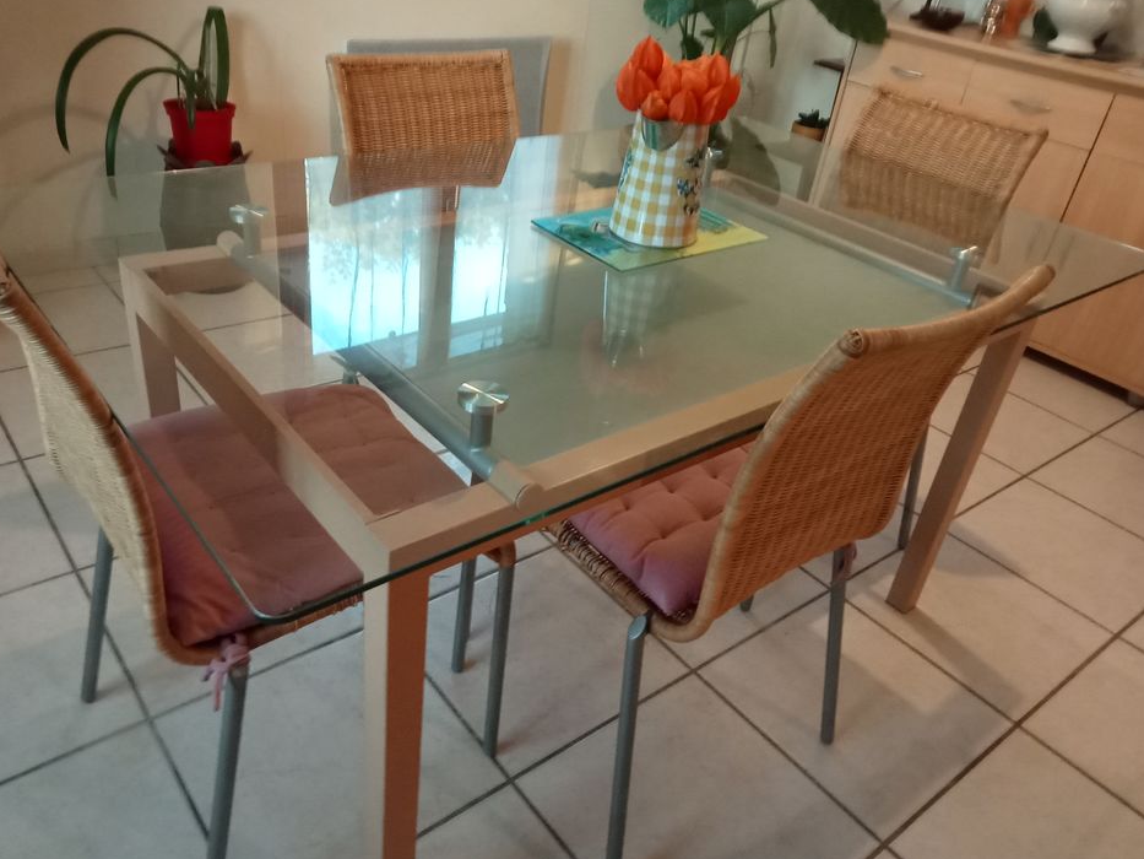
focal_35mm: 30
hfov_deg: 59.9
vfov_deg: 46.8
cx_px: 554
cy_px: 432
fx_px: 992
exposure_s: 1/33.3
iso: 1272
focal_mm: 3.46
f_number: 2.2
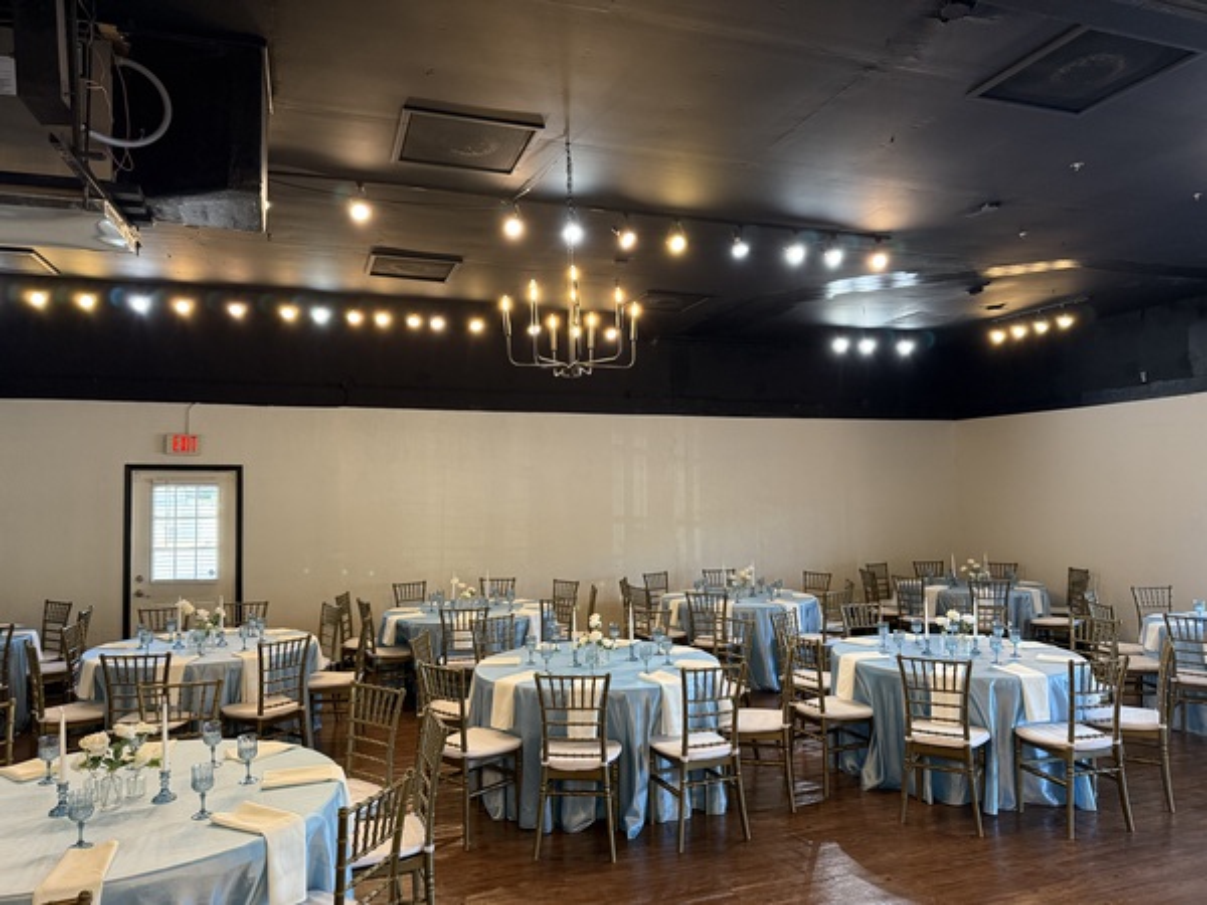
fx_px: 837
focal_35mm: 24
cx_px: 604
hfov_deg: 71.6
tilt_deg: +1.5
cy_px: 452
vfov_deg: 56.8
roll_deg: +2.0
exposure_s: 1/120
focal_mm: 6.76
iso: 320
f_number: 1.78
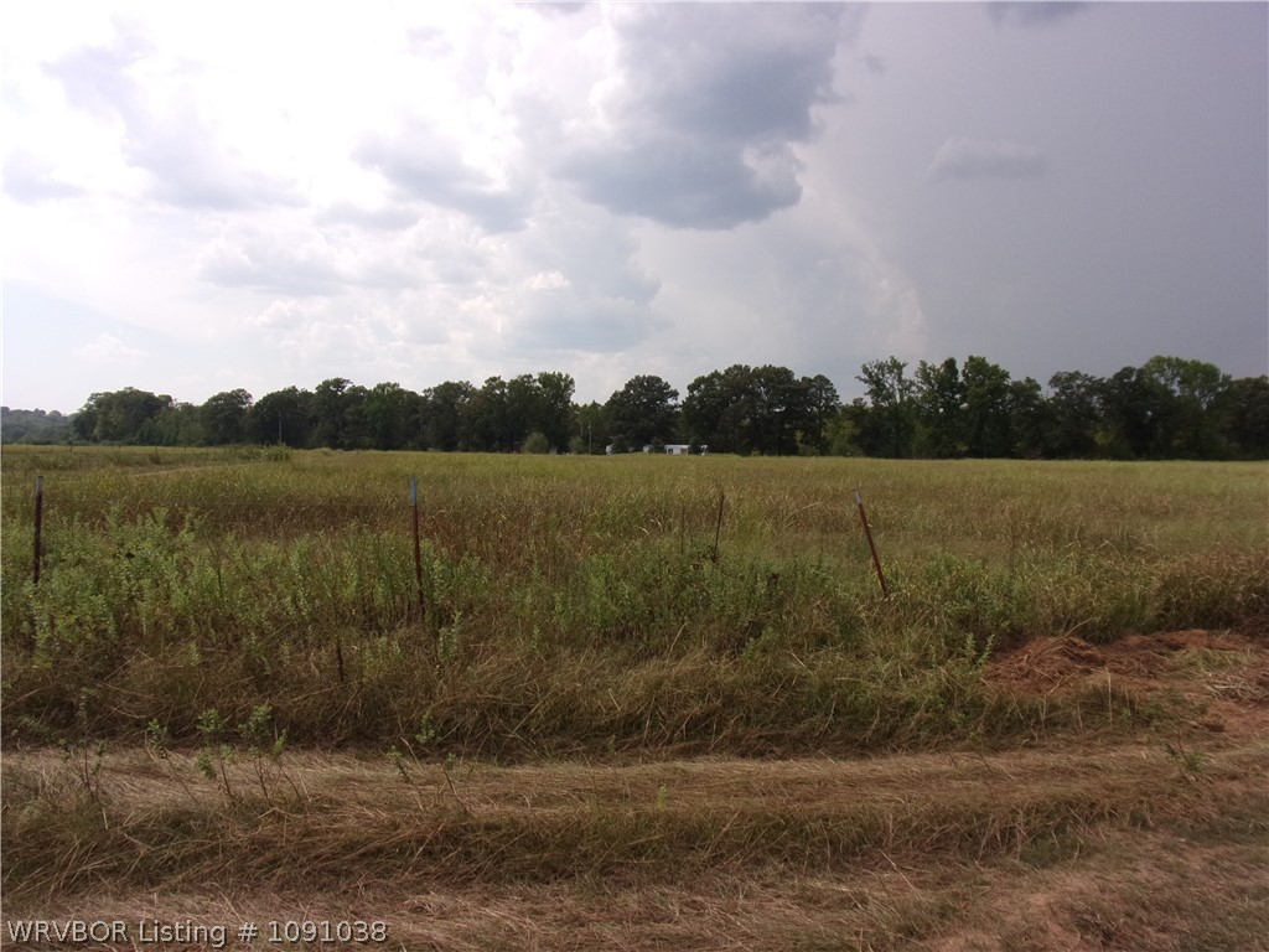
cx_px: 634
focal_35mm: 24
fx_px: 880
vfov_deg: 56.8
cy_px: 476
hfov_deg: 71.6
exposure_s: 1/125
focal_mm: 4.3
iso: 80
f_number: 10.8
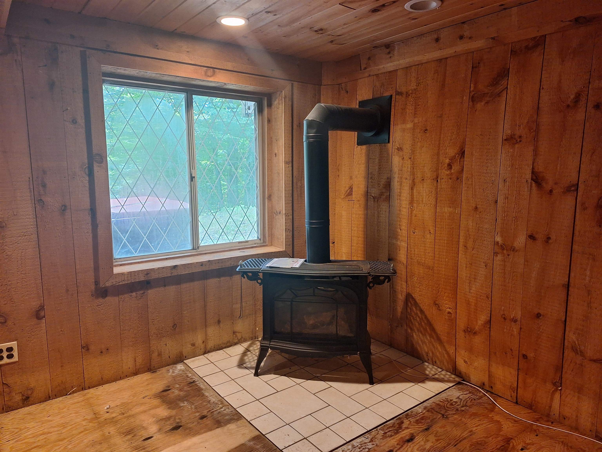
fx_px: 400
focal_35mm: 23
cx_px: 301
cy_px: 226
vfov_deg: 58.9
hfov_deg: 73.9
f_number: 1.8
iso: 200
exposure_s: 1/40
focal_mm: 5.54
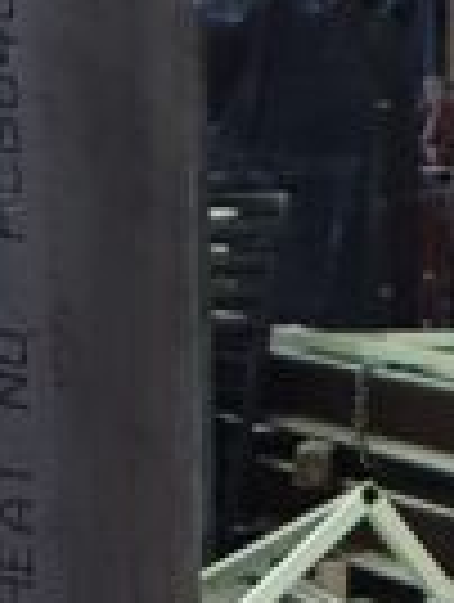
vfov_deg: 9.0
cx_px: 63
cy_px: 1467
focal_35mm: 198
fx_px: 3451
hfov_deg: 7.5
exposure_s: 1/50
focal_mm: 4.32
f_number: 2.4
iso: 320
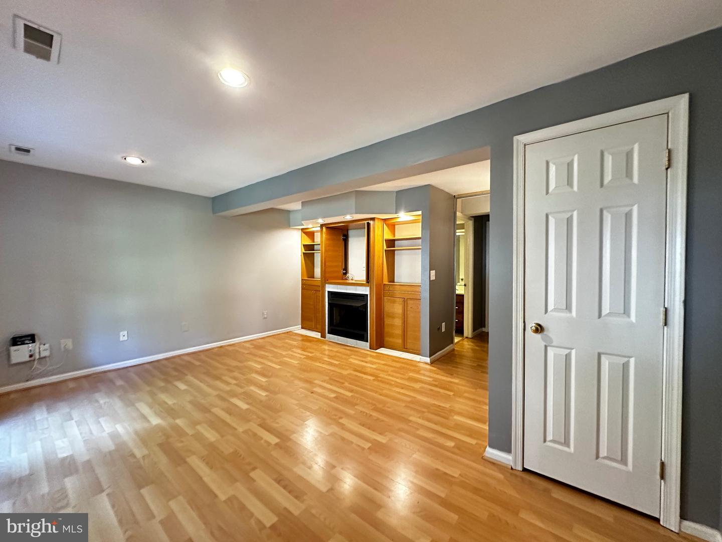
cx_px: 361
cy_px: 271
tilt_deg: -1.4
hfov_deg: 102.1
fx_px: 292
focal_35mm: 14
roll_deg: +0.2
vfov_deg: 85.7
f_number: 2.2
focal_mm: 2.22
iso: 1000
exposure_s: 1/60
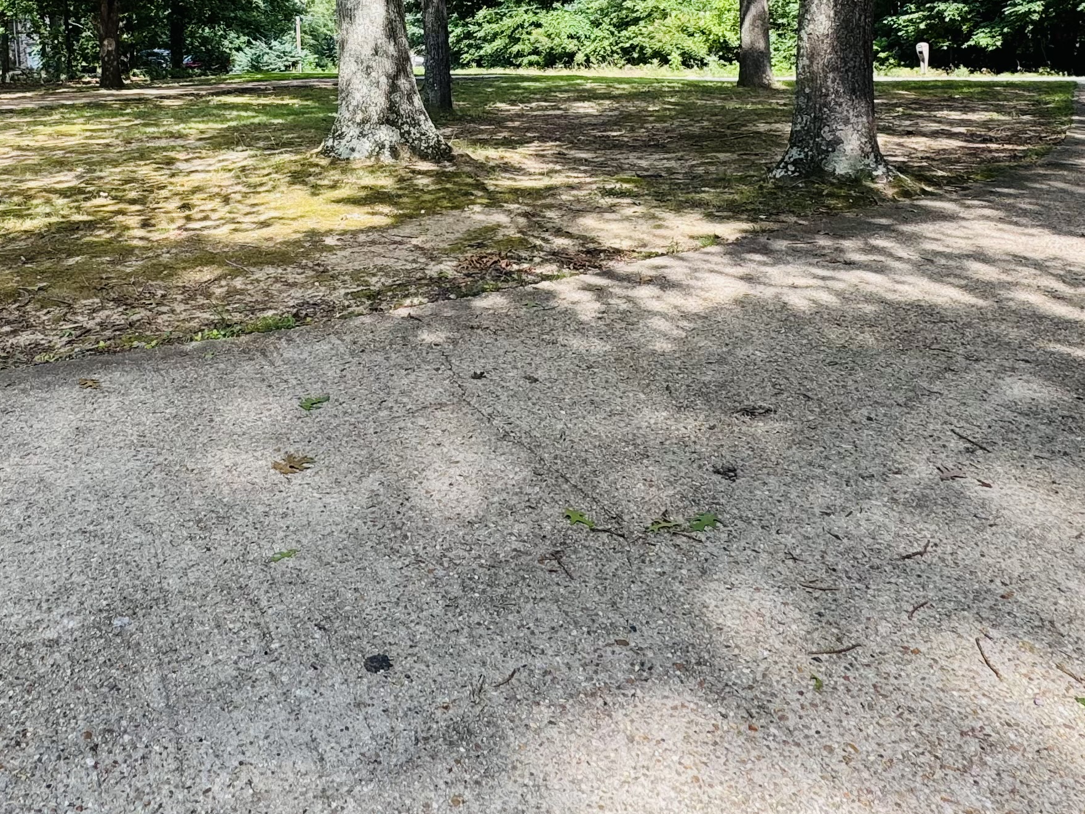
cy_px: 19
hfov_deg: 55.7
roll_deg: +3.3
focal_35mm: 32
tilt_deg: -2.0
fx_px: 1003
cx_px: 370
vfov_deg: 39.5
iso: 40
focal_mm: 2.22
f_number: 2.2
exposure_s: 1/228
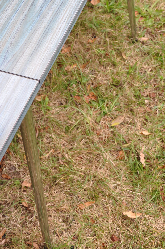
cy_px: 27
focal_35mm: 72
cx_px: 1
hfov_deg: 18.4
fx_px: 496
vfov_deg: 27.2
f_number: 6.7
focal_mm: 24
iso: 200
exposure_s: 1/45
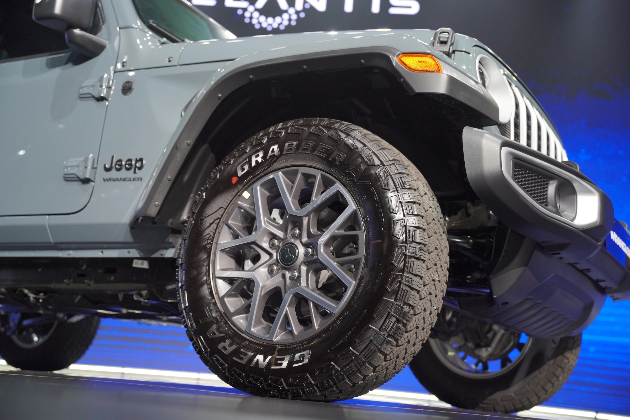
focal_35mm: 42
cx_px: 315
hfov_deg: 46.4
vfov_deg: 31.9
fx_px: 735
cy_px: 210
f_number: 2.8
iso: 800
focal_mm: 42
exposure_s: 1/320
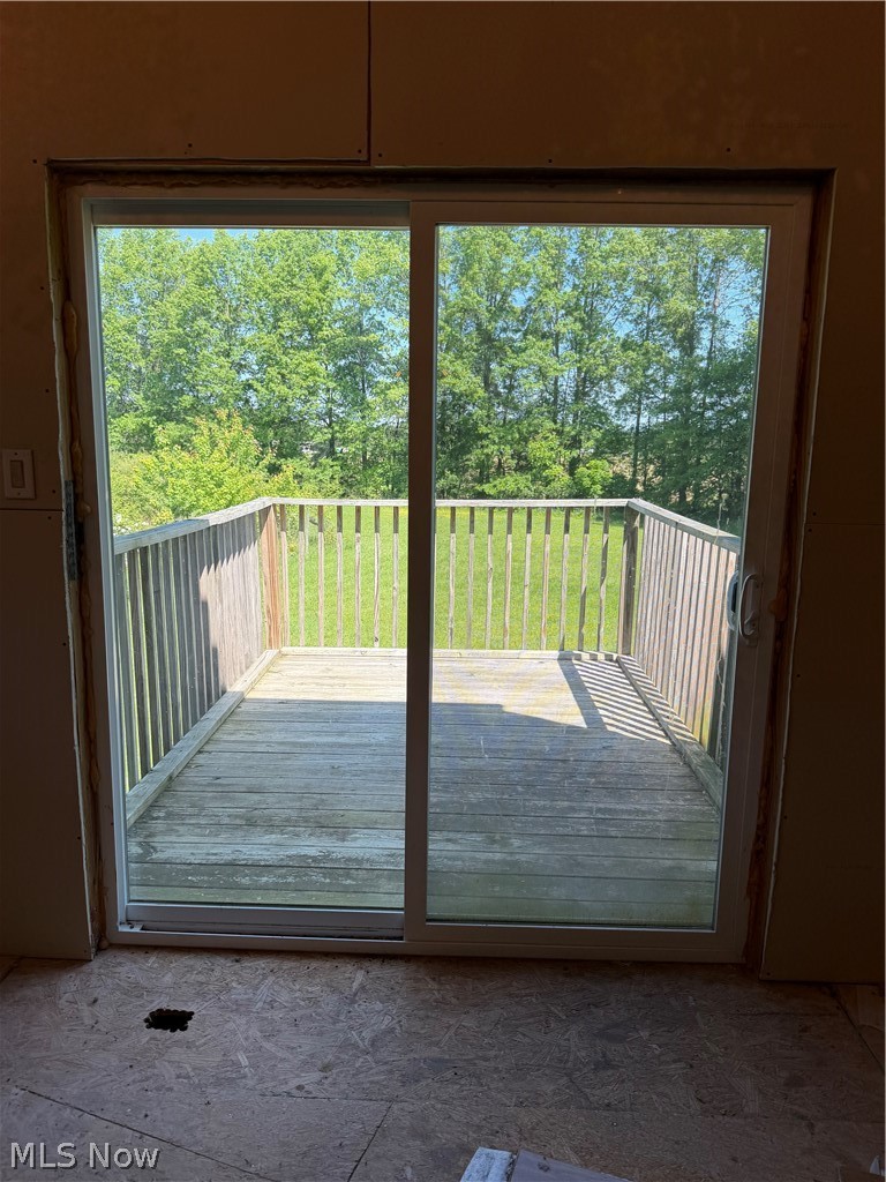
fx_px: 819
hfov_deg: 56.8
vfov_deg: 71.6
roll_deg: -1.0
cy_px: 591
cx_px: 443
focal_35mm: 24
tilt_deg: -10.8
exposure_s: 1/671
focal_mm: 6.76
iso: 80
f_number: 1.78
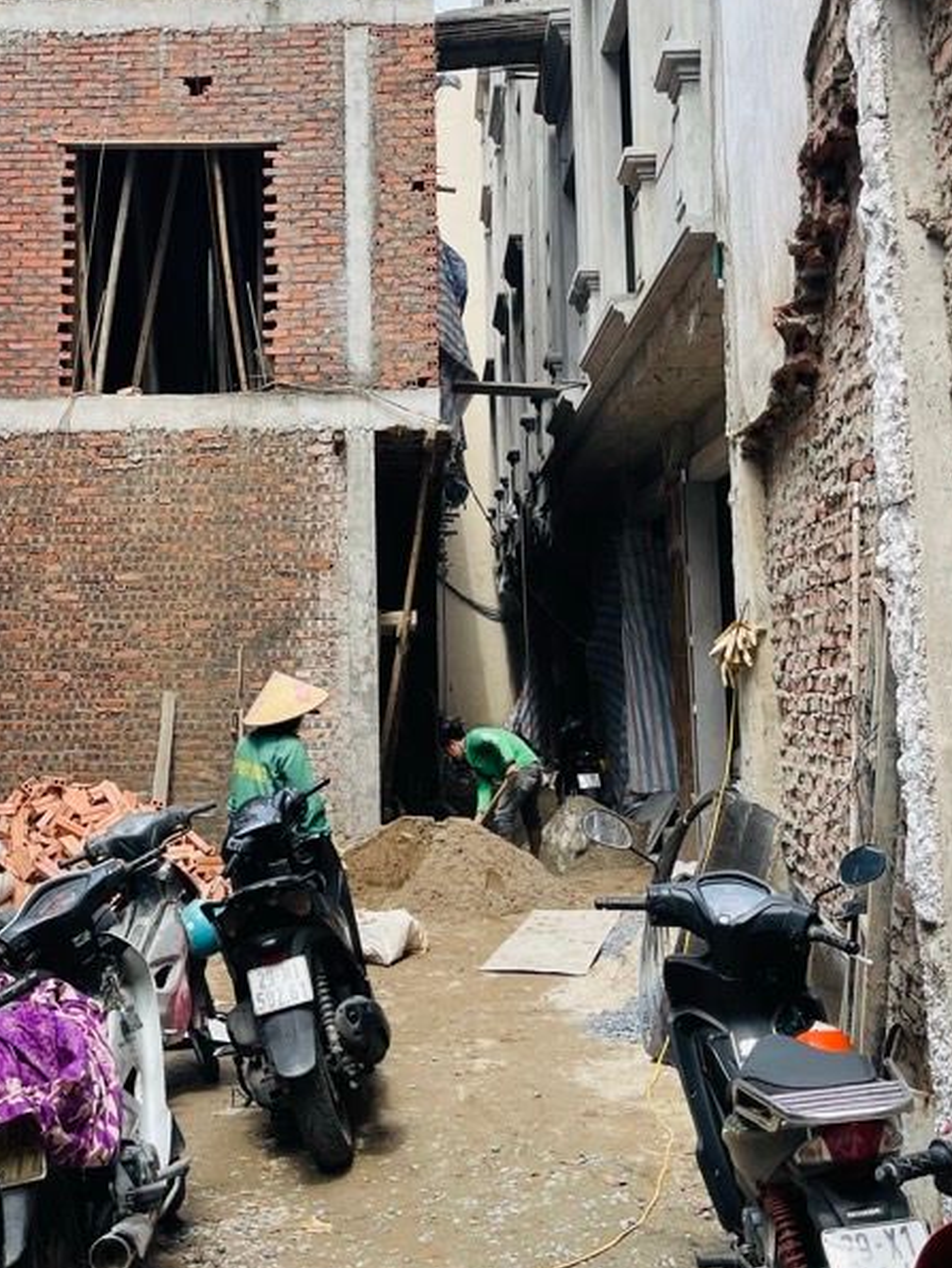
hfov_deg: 33.4
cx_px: 330
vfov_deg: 43.0
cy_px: 381
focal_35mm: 43
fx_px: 1575
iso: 32
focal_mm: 5.1
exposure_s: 1/1038
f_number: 1.6
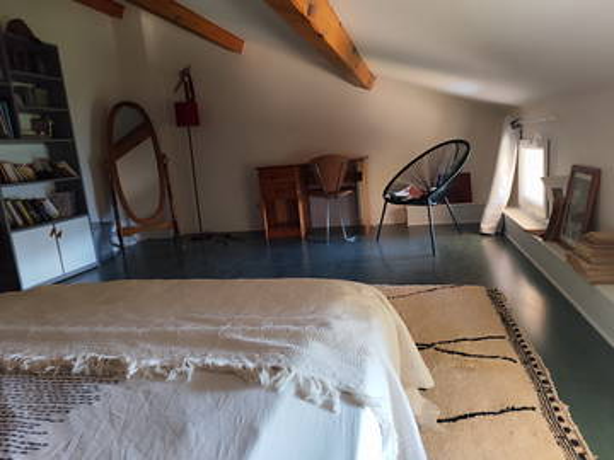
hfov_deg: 73.9
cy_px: 230
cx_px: 307
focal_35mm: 23
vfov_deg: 58.9
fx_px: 408
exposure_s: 1/50
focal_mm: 6.19
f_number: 1.65
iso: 640
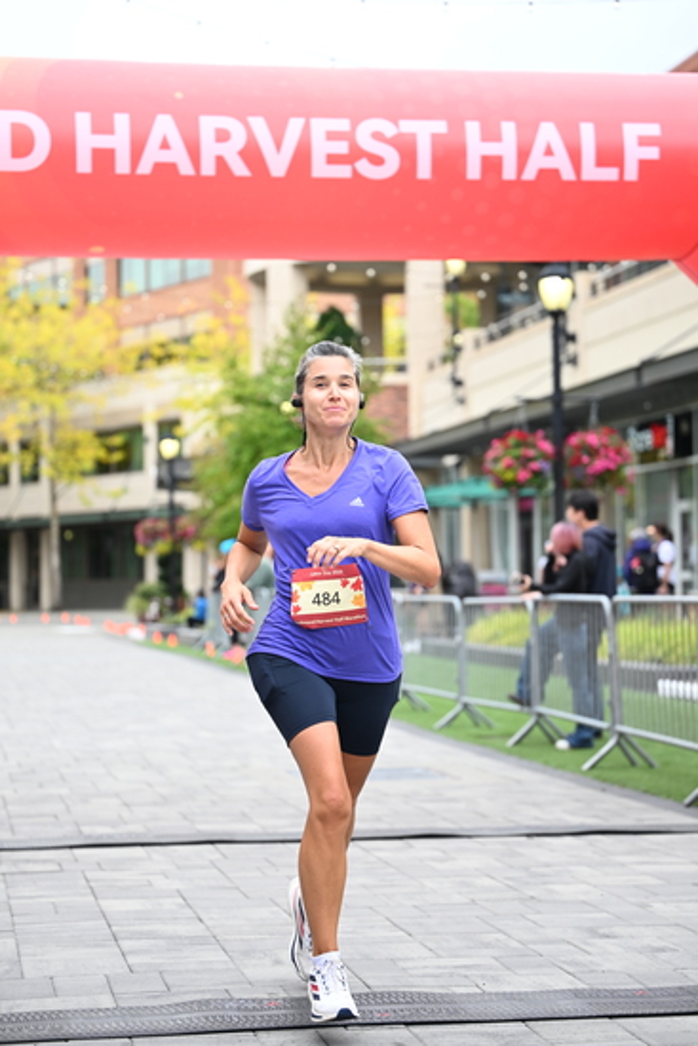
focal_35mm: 76
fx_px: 2209
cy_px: 523
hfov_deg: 18.0
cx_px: 349
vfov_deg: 26.6
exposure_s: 1/1600
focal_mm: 76
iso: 640
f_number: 2.8
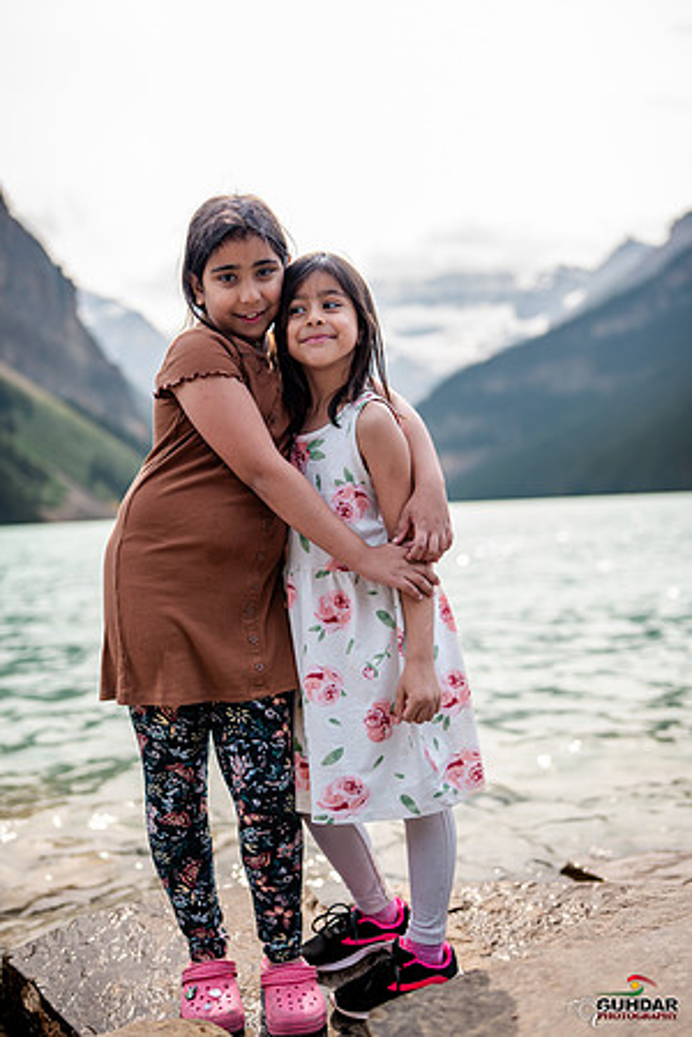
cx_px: 346
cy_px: 518
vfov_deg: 54.4
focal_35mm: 35
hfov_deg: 37.9
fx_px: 1009
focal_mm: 35
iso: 200
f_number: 1.8
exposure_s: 1/3200
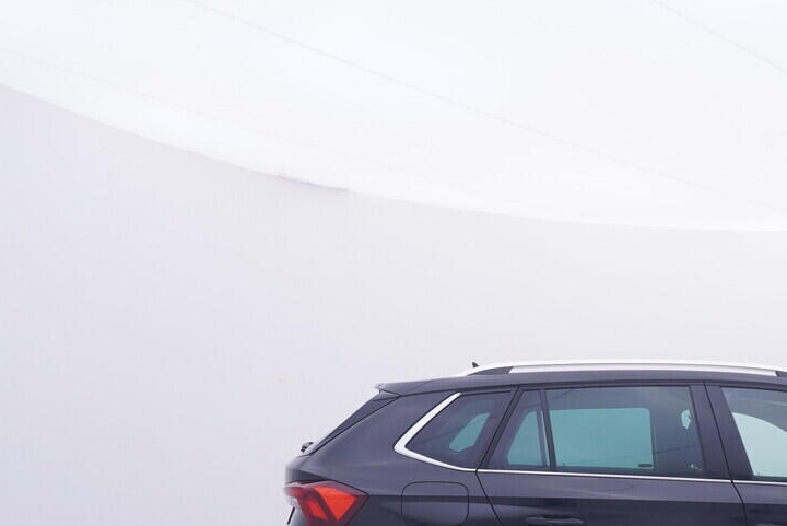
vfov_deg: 28.5
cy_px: 498
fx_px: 984
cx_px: 738
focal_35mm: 45
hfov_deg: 39.7
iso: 200
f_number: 5
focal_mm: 15
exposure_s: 1/80
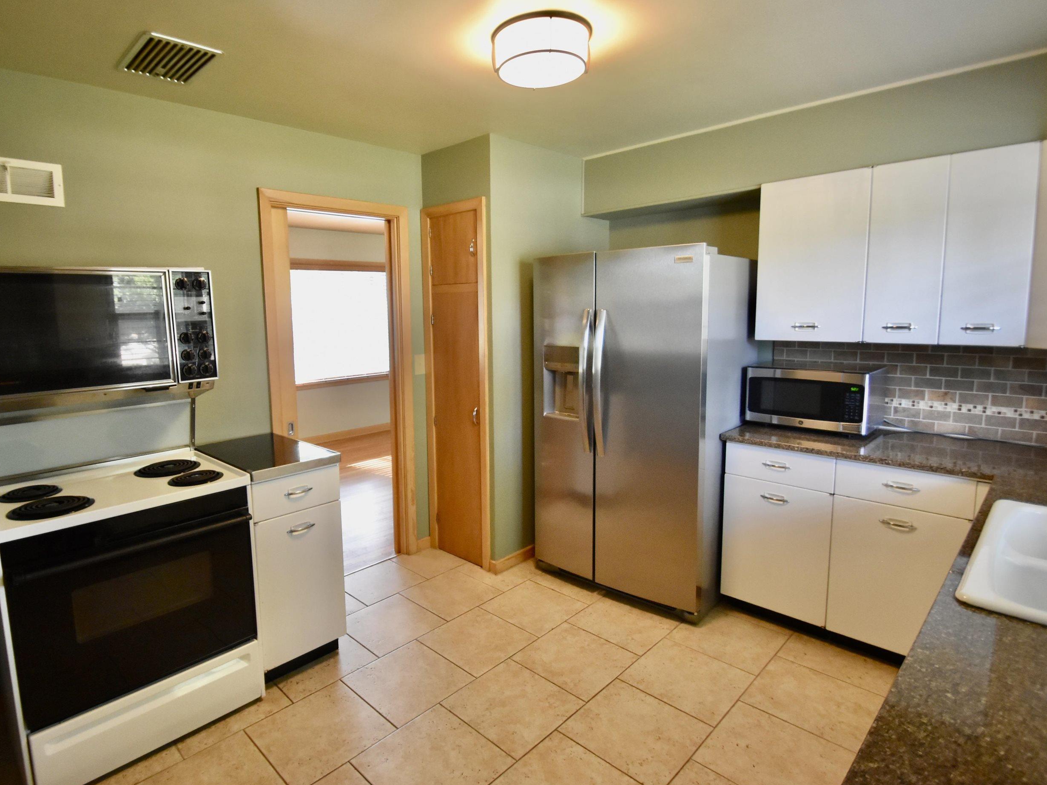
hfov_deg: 87.5
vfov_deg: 71.5
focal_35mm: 18
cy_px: 368
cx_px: 470
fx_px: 544
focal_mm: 10
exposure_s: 1/60
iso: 1600
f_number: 3.5
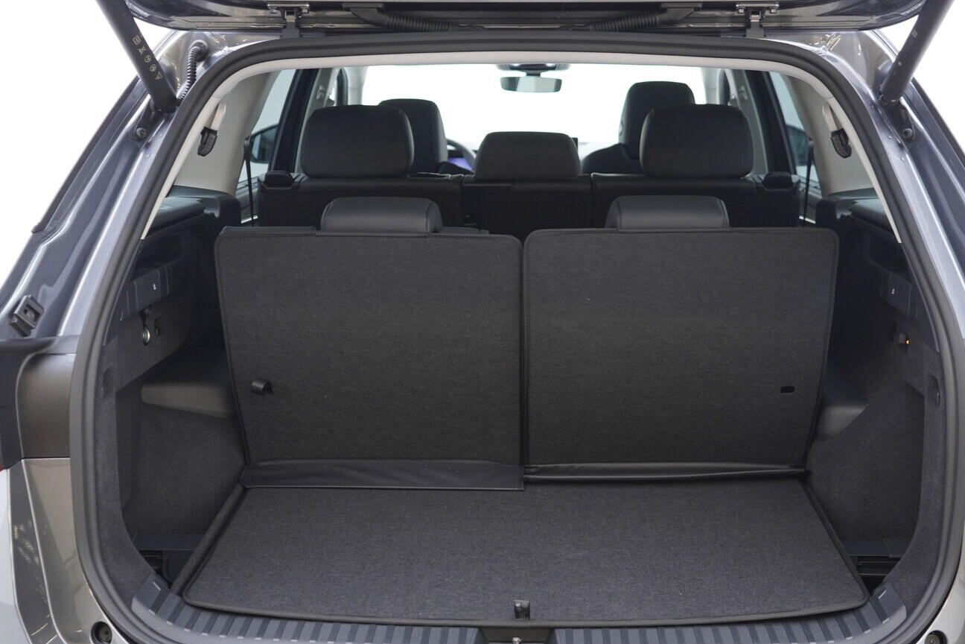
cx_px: 512
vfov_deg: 33.4
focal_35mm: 40
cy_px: 356
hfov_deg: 48.4
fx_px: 1072
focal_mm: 24
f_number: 2.8
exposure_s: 1/40
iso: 400
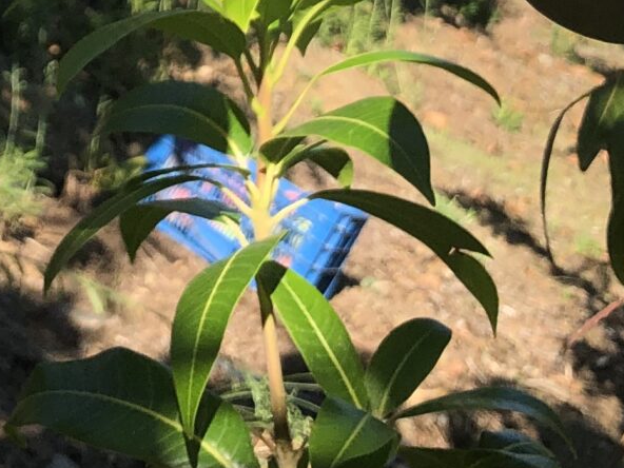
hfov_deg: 16.0
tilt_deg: +2.1
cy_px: -254
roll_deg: +2.6
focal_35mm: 121
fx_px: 2181
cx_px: 25
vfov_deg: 11.7
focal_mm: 3.99
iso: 20
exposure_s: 1/1548
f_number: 1.8
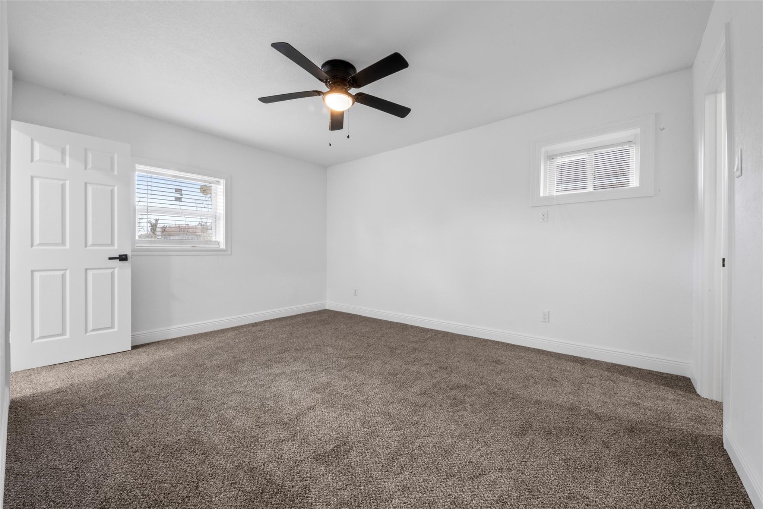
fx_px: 297
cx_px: 382
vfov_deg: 81.2
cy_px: 254
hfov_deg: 104.3
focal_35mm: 14
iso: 250
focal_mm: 14
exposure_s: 5
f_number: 9
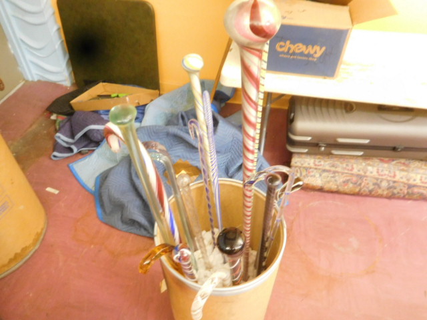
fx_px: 308
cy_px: 160
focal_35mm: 25
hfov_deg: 69.4
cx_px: 214
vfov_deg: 54.9
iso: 800
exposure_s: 1/5
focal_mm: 4.5
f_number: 3.4
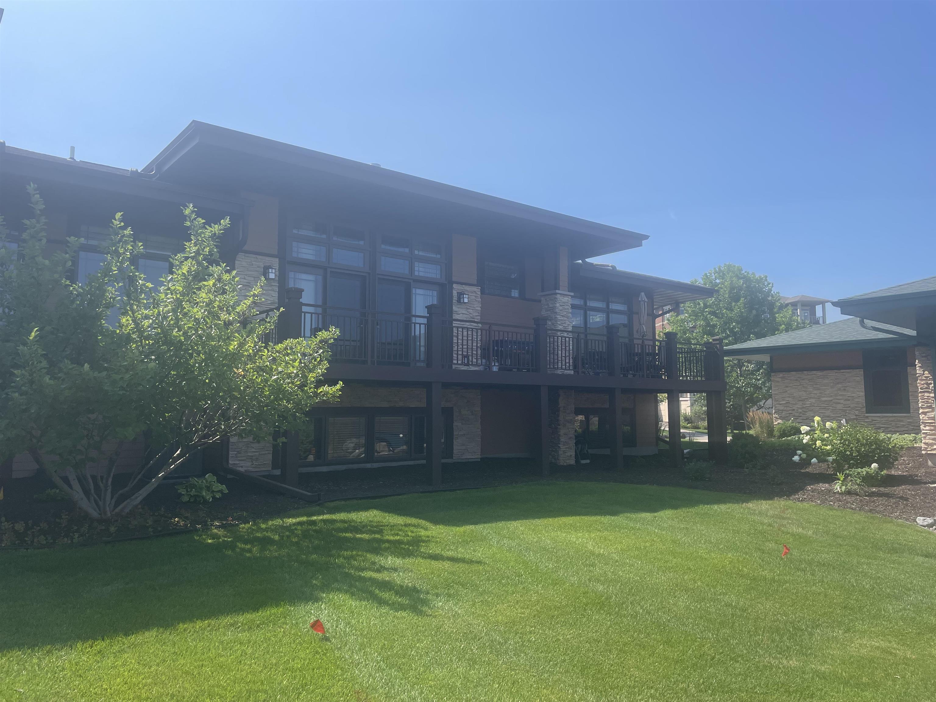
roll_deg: -0.3
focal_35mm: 26
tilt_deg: +5.3
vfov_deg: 53.1
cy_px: 351
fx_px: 703
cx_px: 468
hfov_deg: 67.3
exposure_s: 1/2882
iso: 32
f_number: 1.6
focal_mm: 4.2
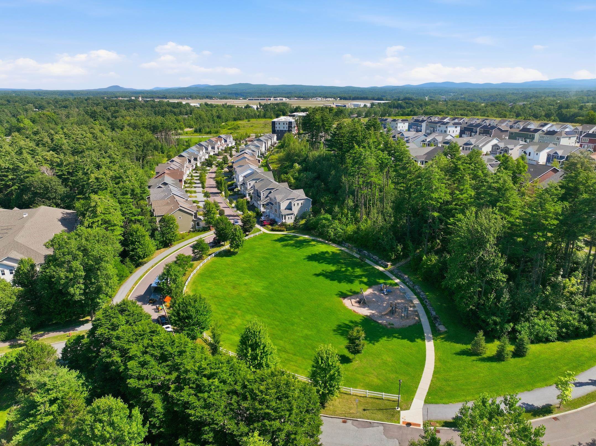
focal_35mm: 24
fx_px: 413
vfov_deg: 56.8
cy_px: 223
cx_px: 298
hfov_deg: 71.6
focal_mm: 12.3
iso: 130
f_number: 2.8
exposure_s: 1/3200
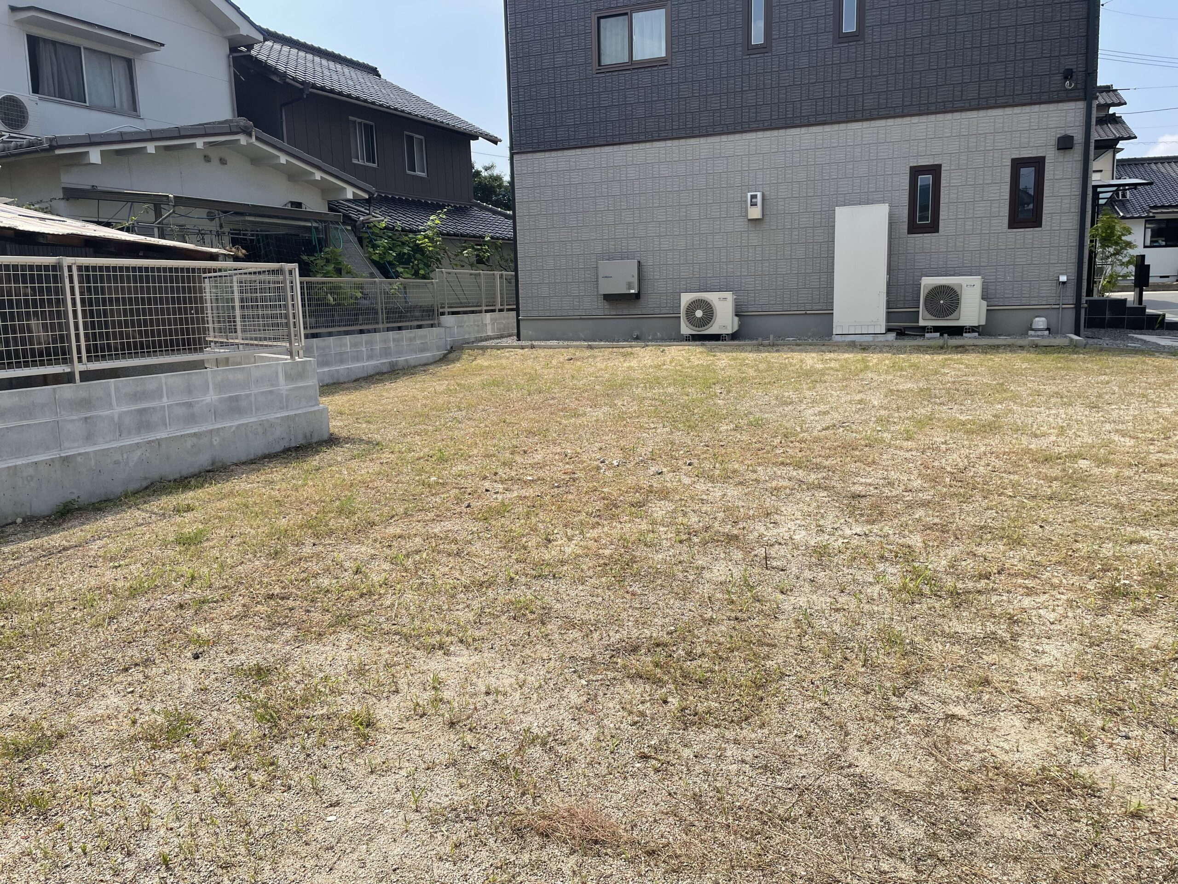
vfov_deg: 53.1
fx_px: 885
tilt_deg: -8.5
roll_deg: +2.2
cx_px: 589
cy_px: 442
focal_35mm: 26
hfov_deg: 67.3
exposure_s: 1/3610
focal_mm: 4.2
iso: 32
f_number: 1.6
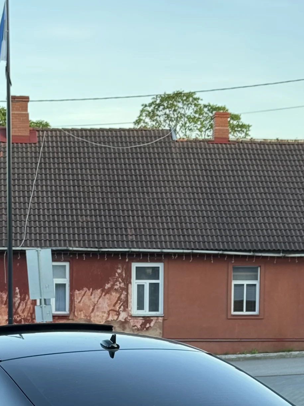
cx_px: 85
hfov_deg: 14.6
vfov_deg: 18.9
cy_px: 406
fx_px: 1183
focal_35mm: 101
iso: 50
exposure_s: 1/121
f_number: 1.78
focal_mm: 6.76
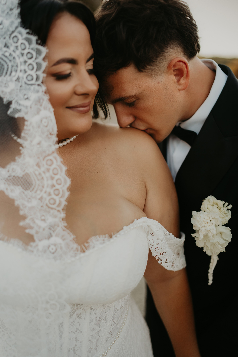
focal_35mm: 35
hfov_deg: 37.9
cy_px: 178
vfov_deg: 54.4
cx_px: 119
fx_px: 347
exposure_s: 1/800
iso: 125
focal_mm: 35
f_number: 1.6
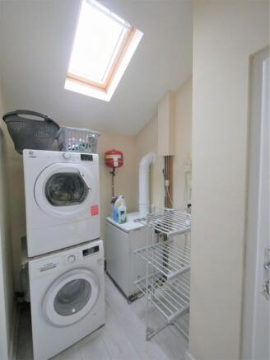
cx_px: 135
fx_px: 146
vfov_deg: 102.0
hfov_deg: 85.7
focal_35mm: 14
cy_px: 180
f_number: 4
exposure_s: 1/125
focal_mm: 7
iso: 3200
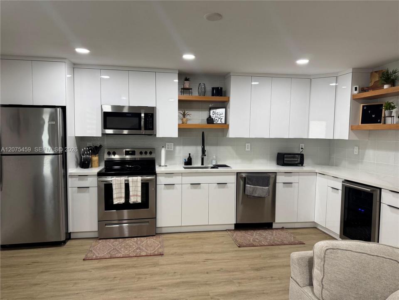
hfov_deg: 71.6
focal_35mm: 24
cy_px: 150
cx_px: 200
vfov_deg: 56.8
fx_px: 277
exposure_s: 1/120
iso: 160
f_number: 1.78
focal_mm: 6.76
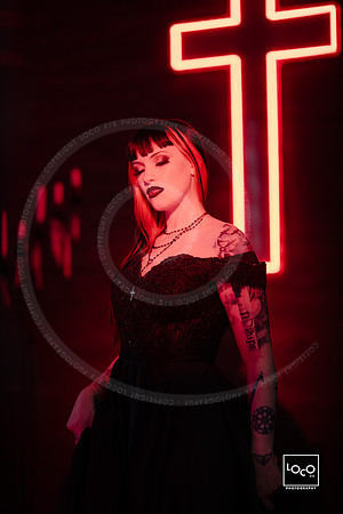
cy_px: 257
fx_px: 1215
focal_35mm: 85
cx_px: 172
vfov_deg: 23.9
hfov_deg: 16.1
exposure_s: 1/320
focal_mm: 85
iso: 320
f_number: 1.2
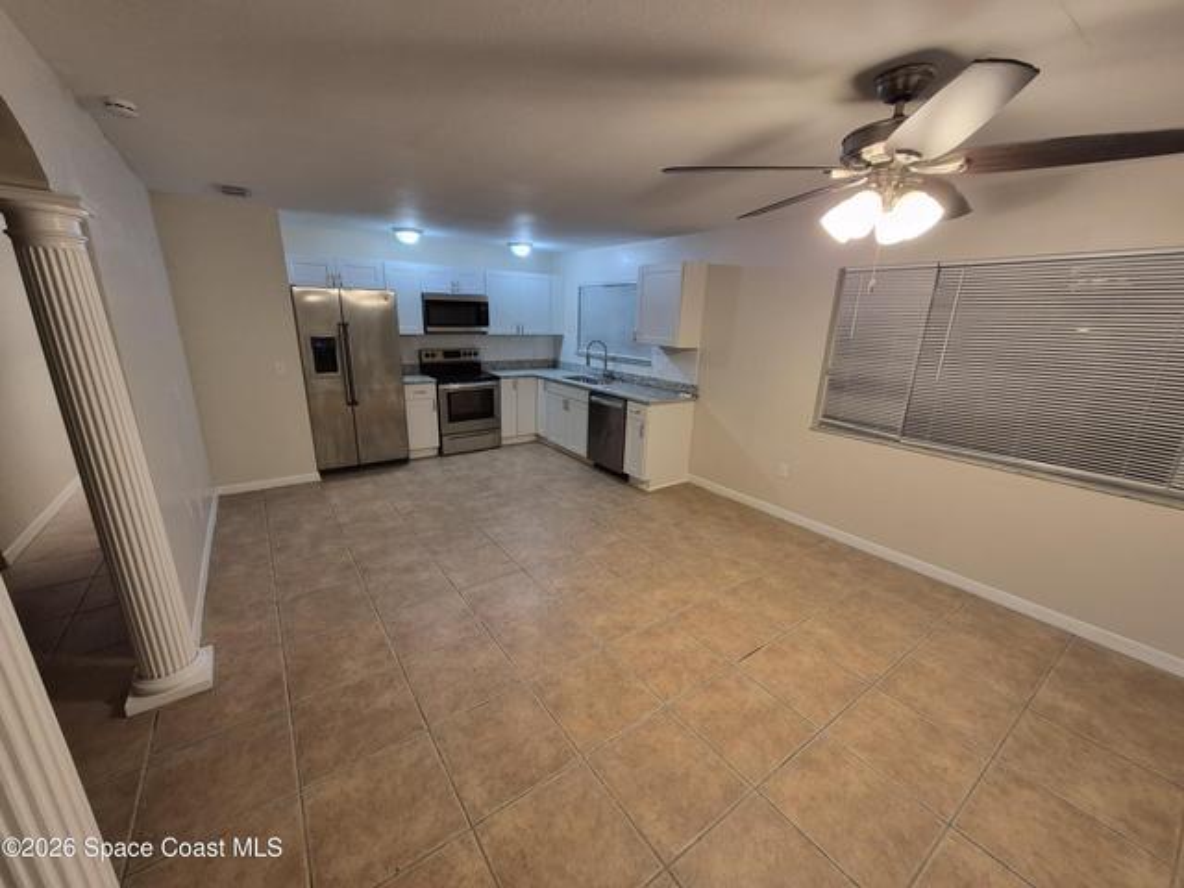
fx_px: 445
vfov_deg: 89.9
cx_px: 592
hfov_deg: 106.2
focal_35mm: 13
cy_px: 444
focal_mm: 1.74
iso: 320
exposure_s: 1/60
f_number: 2.2
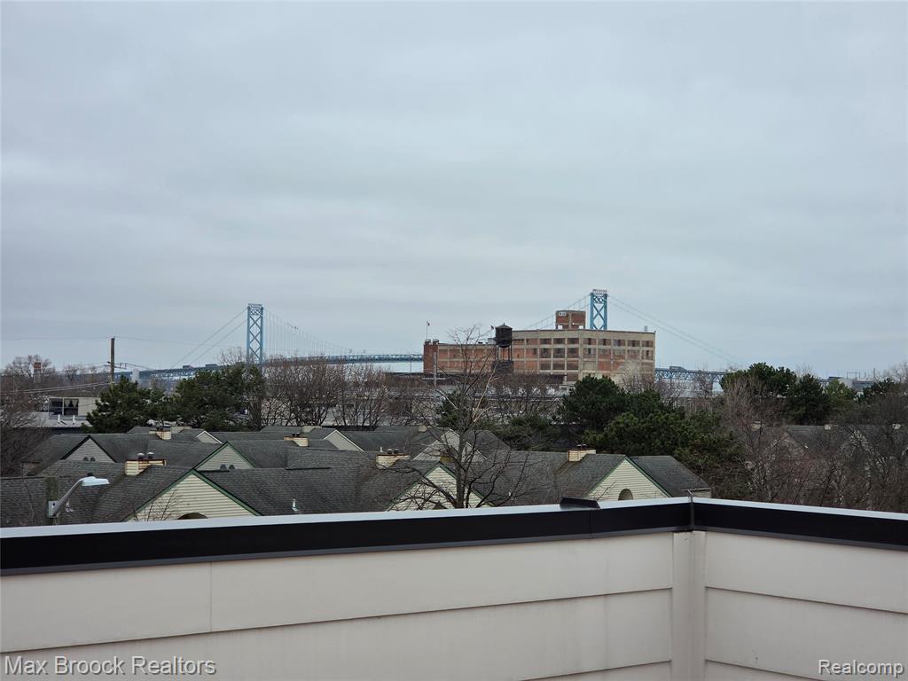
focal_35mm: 69
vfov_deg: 21.3
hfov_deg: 28.2
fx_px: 1810
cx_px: 454
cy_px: 340
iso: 25
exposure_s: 1/401
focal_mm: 7
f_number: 2.4
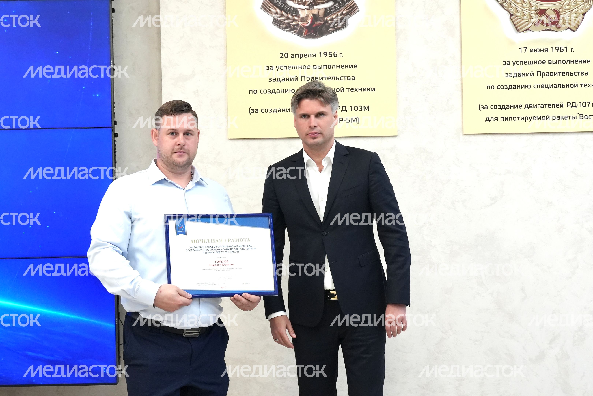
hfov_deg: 36.9
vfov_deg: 25.1
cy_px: 198
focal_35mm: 54
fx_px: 889
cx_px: 296
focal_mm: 36
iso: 3200
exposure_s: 1/160
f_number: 5.6
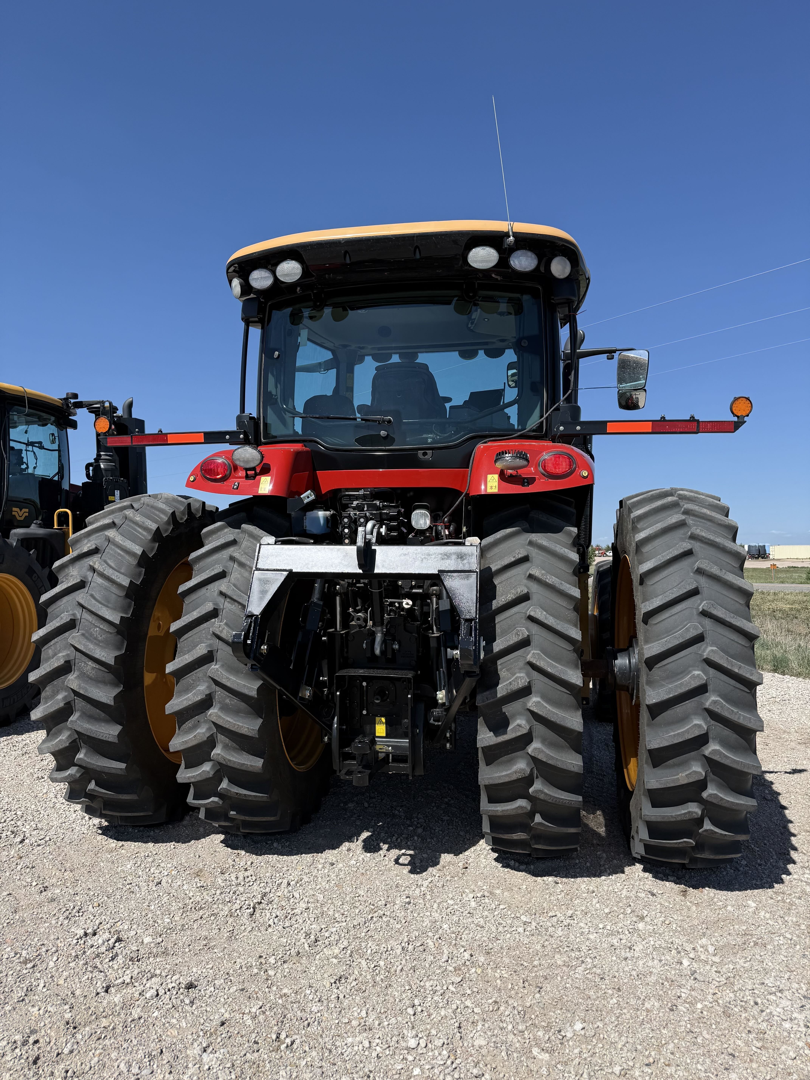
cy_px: 540
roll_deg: -0.2
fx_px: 749
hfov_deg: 56.8
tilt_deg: +2.1
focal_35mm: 24
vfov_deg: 71.6
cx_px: 405
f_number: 1.78
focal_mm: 6.76
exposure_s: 1/4673
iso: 80
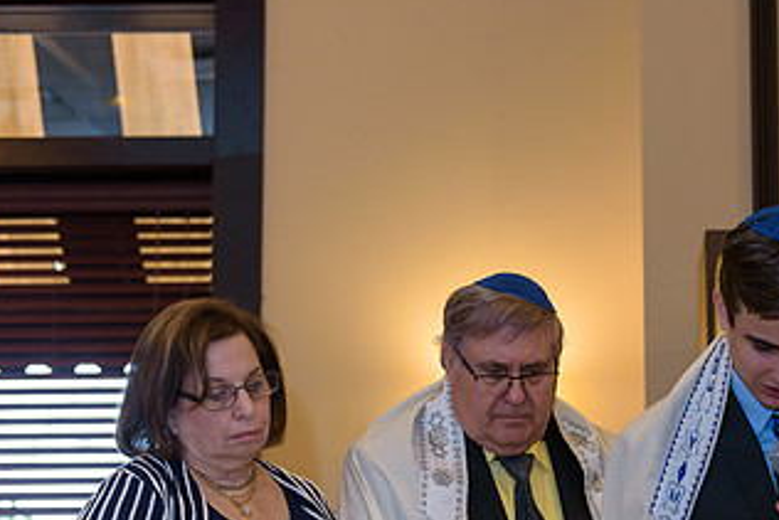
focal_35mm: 88
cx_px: 688
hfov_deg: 22.6
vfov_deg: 15.4
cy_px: 445
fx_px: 1905
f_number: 3.2
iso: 1250
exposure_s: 1/125
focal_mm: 48
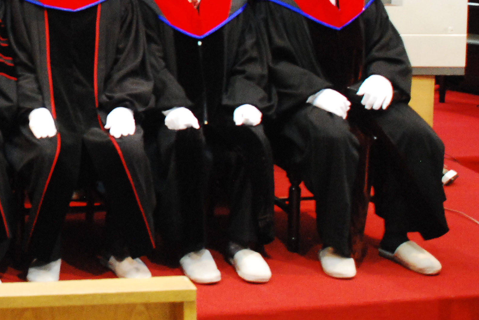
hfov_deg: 23.5
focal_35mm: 80
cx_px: -71
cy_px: -22
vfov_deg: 16.6
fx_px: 1066
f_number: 3.8
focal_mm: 22
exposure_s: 1/15
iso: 1600
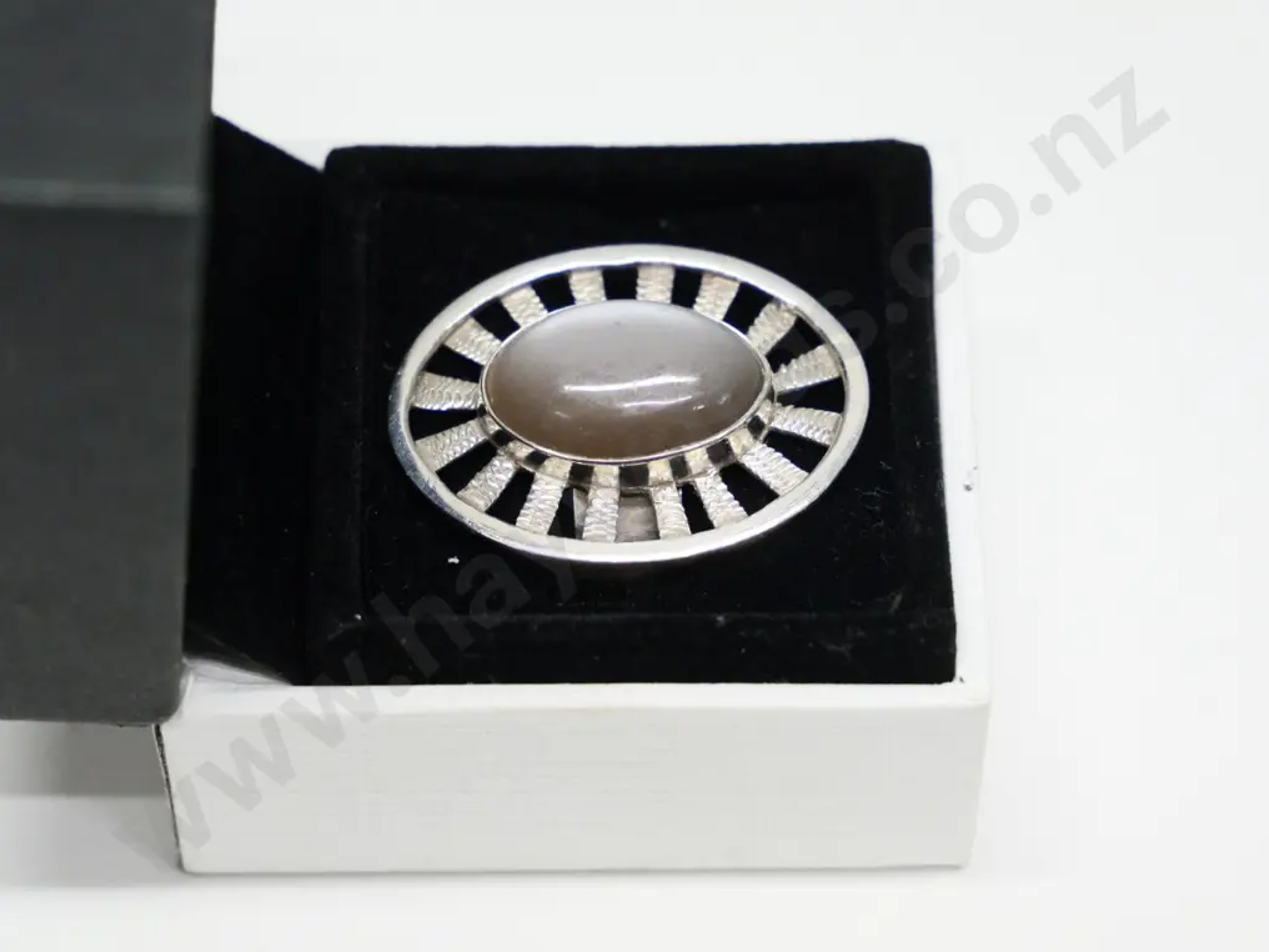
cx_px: 638
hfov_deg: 16.3
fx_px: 4436
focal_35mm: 121
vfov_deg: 12.2
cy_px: 476
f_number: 5.6
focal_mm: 60
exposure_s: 1/125
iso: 3200
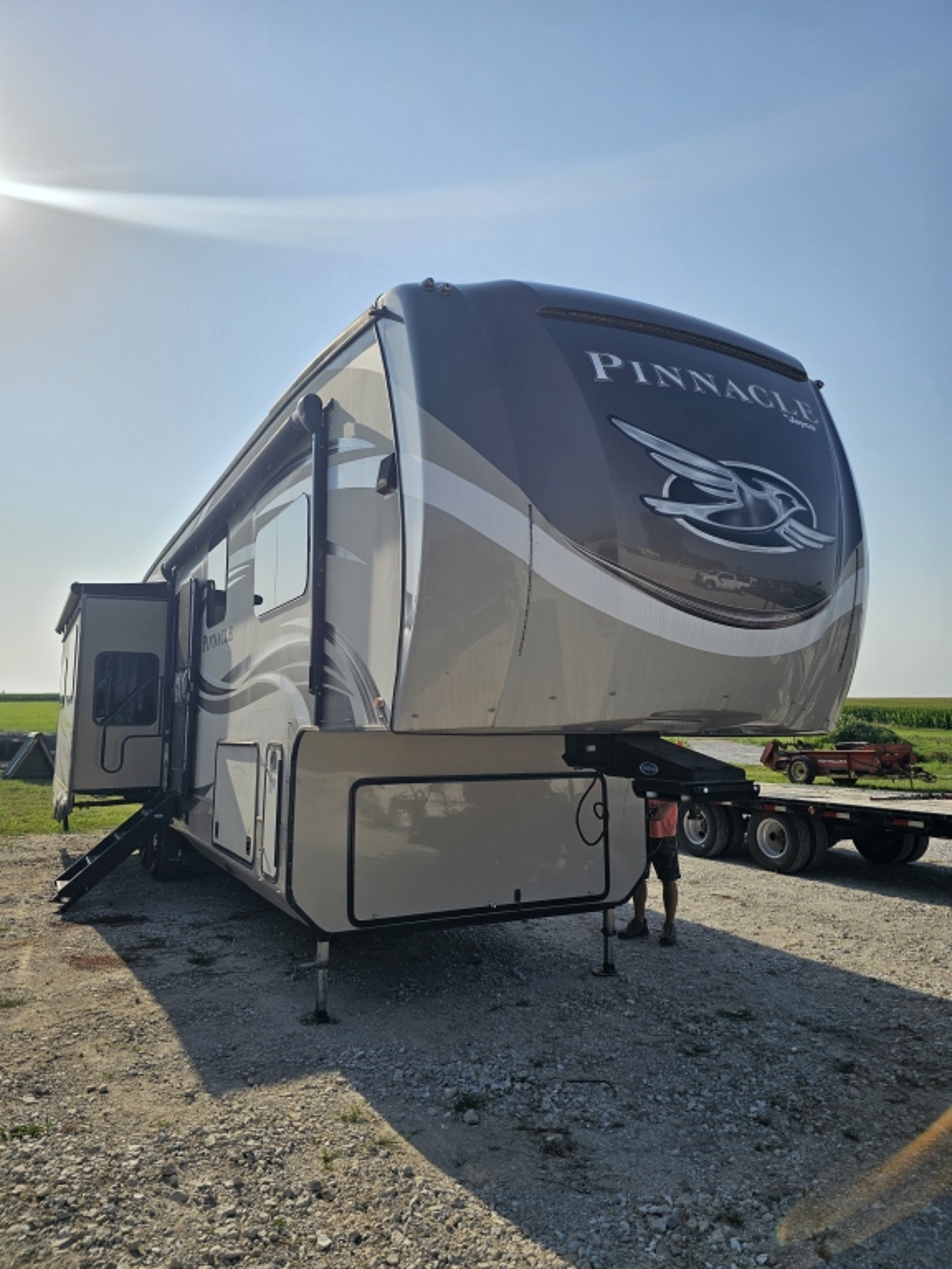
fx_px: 843
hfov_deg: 58.9
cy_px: 634
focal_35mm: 23
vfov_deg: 73.9
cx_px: 476
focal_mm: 6.3
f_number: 1.7
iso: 10
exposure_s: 1/1453
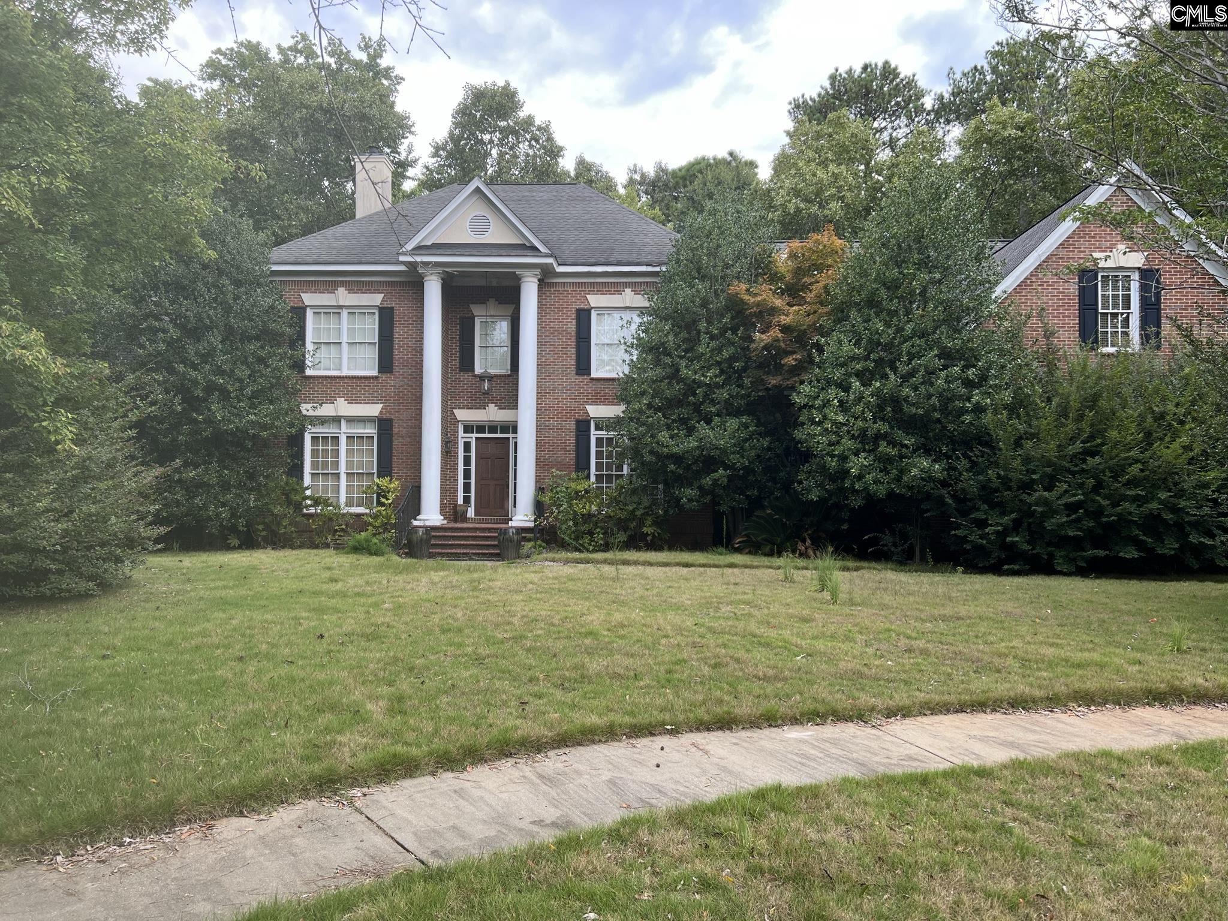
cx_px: 614
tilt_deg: +1.7
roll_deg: -0.1
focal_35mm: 26
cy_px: 460
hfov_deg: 67.3
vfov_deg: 53.1
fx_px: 922
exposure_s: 1/185
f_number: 1.5
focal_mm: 5.7
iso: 40
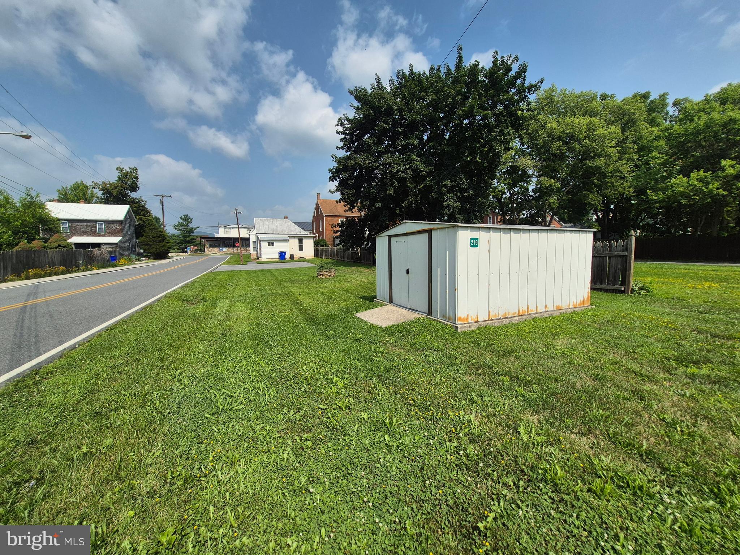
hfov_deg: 106.2
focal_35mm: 13
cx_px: 370
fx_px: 278
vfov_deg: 89.9
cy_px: 278
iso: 50
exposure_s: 1/3096
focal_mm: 1.74
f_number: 2.2
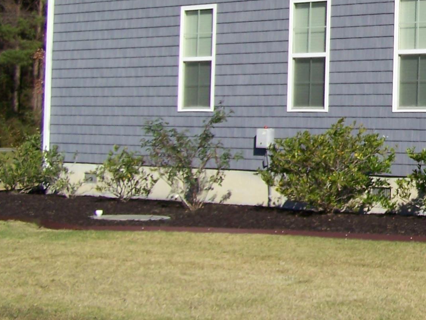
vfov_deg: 13.9
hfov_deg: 17.3
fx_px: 1305
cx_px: 577
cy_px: 56
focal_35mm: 106
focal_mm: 6.3
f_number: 4
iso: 64
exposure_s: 1/800
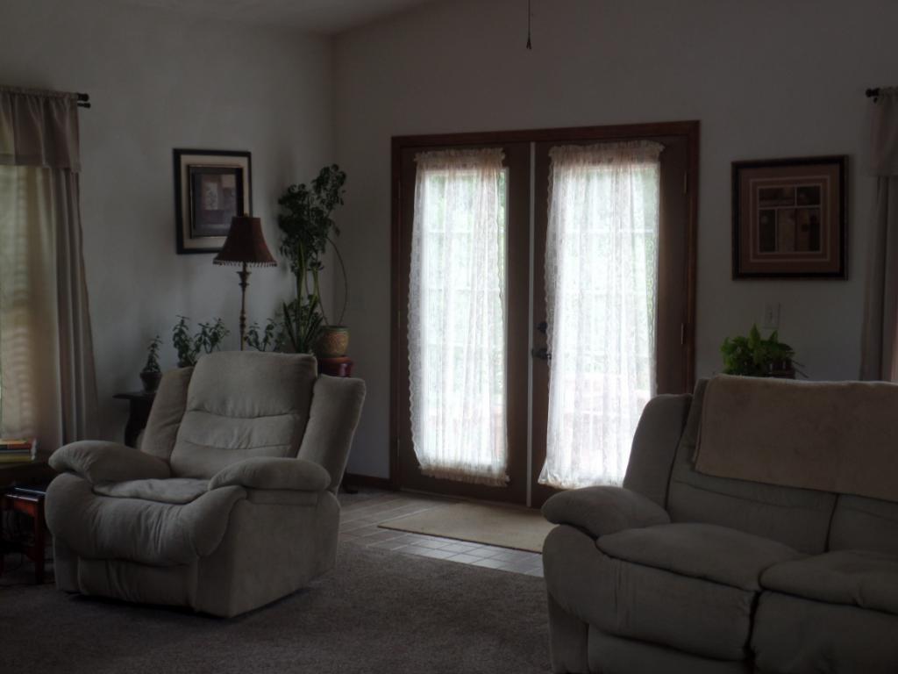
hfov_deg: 36.8
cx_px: 449
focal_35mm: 52
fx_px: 1349
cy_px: 337
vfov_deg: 28.0
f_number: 3.4
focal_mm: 9.2
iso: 120
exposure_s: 1/30
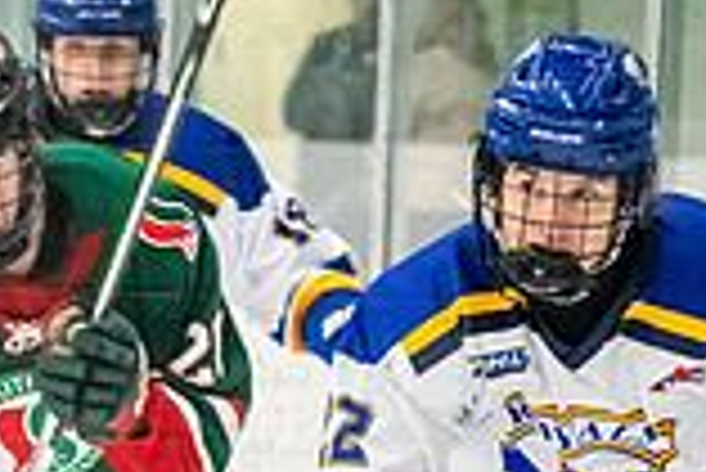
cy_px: 757
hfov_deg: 6.4
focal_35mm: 320
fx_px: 6281
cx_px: 455
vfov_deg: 4.3
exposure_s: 1/800
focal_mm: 70
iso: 4000
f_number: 2.8
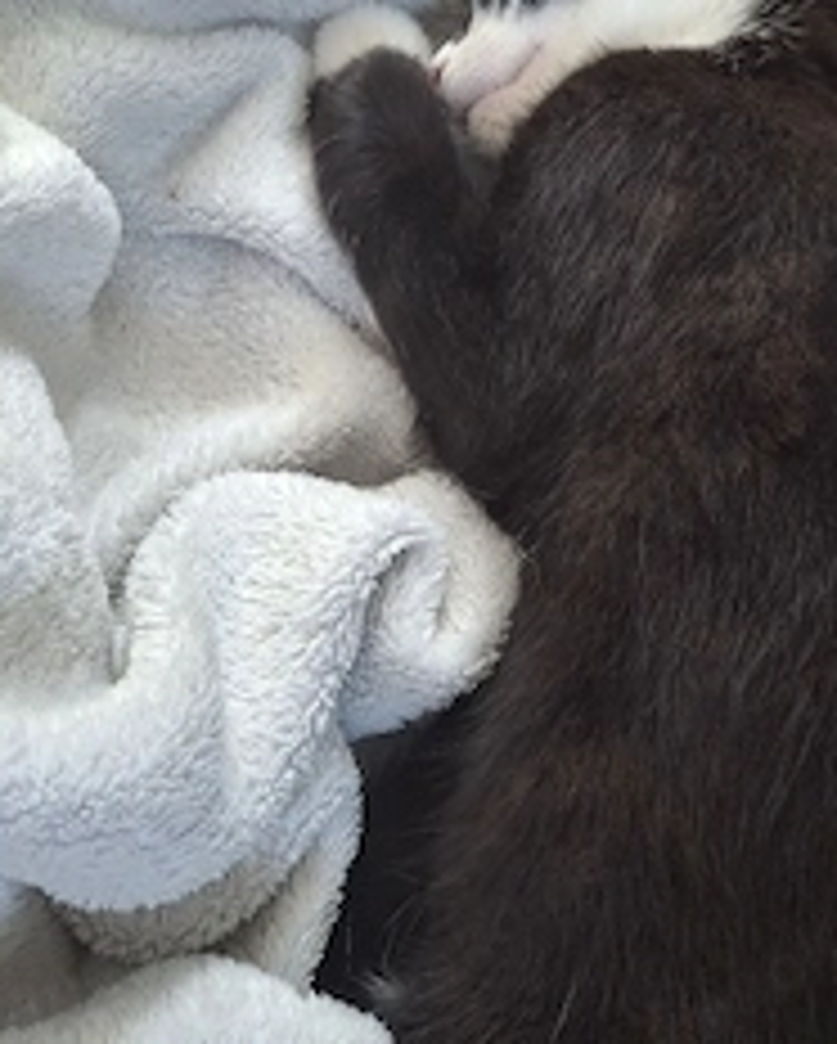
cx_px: 576
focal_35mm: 42
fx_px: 1299
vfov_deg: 42.7
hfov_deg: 35.3
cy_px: 288
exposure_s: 1/50
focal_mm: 4.69
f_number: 1.8
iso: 200
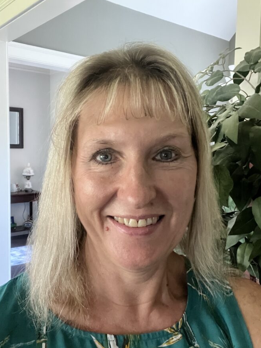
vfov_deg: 52.6
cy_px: 174
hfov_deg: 40.6
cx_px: 112
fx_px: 352
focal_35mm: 35
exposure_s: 1/15
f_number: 2.2
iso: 800
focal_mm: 2.71
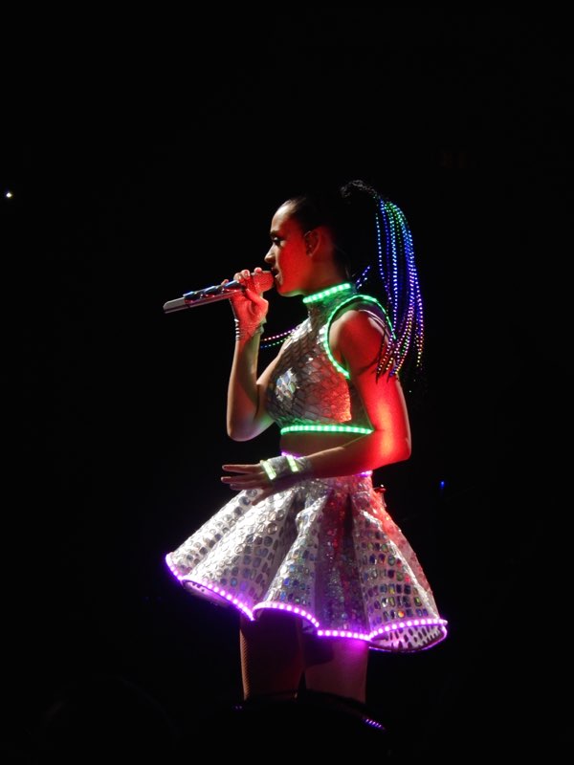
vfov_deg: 11.7
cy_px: 382
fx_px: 3736
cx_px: 287
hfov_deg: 8.8
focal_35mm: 169
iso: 400
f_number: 5.7
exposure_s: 1/60
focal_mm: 30.3
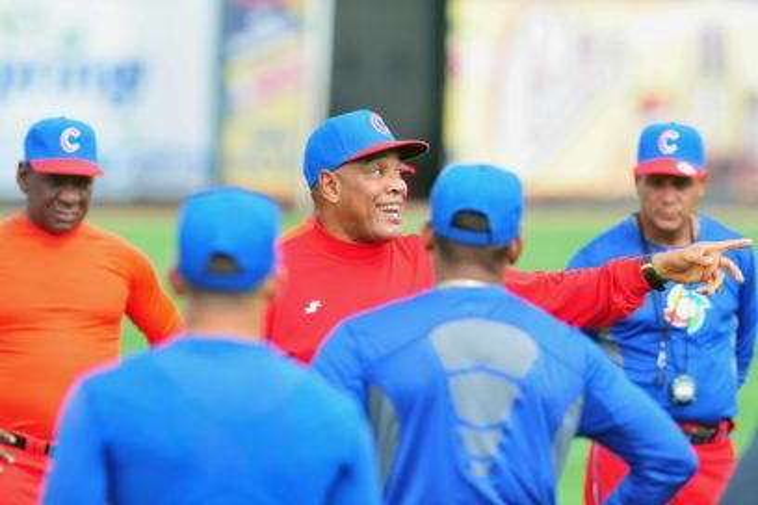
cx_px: 379
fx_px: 9474
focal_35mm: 450
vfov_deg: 3.1
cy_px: 252
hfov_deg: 4.6
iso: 400
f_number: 4
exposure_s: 1/1000
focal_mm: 300
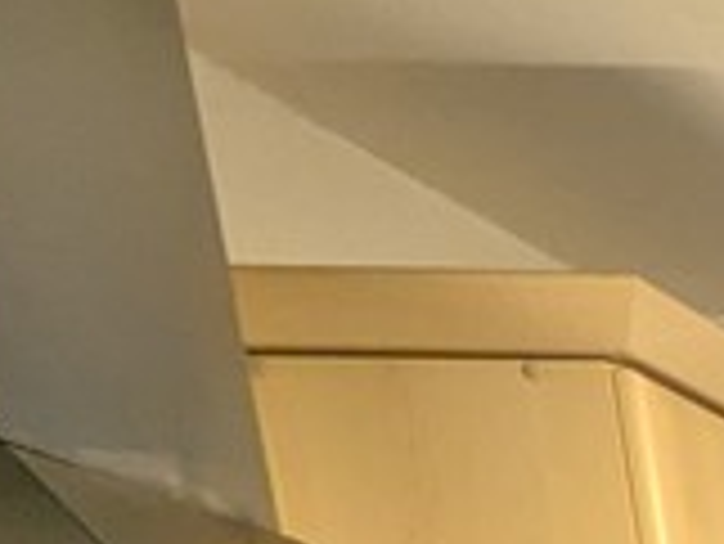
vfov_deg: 10.1
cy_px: 1711
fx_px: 2135
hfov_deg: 11.0
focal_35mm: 102
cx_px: 2244
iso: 57
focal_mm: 2.35
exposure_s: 1/33.3
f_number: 2.2
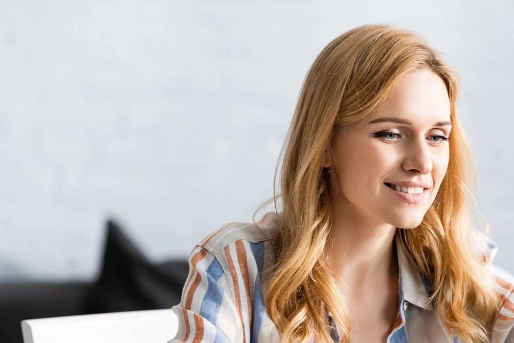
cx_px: 410
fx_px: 3670
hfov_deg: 8.0
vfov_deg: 5.3
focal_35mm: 257
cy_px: 263
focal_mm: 135
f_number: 2.8
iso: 160
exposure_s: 1/200
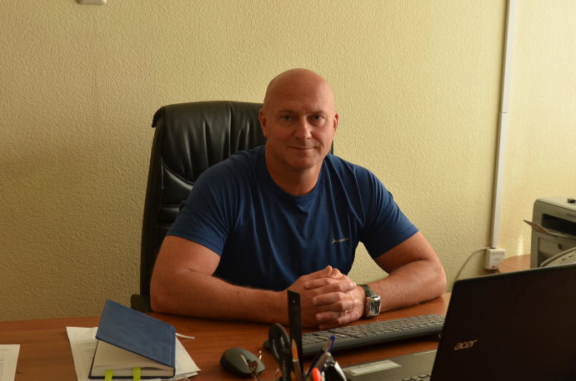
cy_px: 158
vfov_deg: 23.8
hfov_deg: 35.3
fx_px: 905
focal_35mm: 57
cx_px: 261
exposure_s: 1/250
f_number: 4
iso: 500
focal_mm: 29
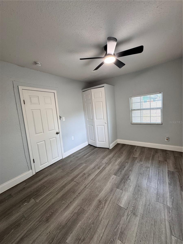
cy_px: 122
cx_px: 92
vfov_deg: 102.1
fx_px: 99
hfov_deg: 85.7
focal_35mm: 14
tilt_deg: -8.4
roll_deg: +6.1
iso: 200
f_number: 2.2
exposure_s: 1/99
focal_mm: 2.22
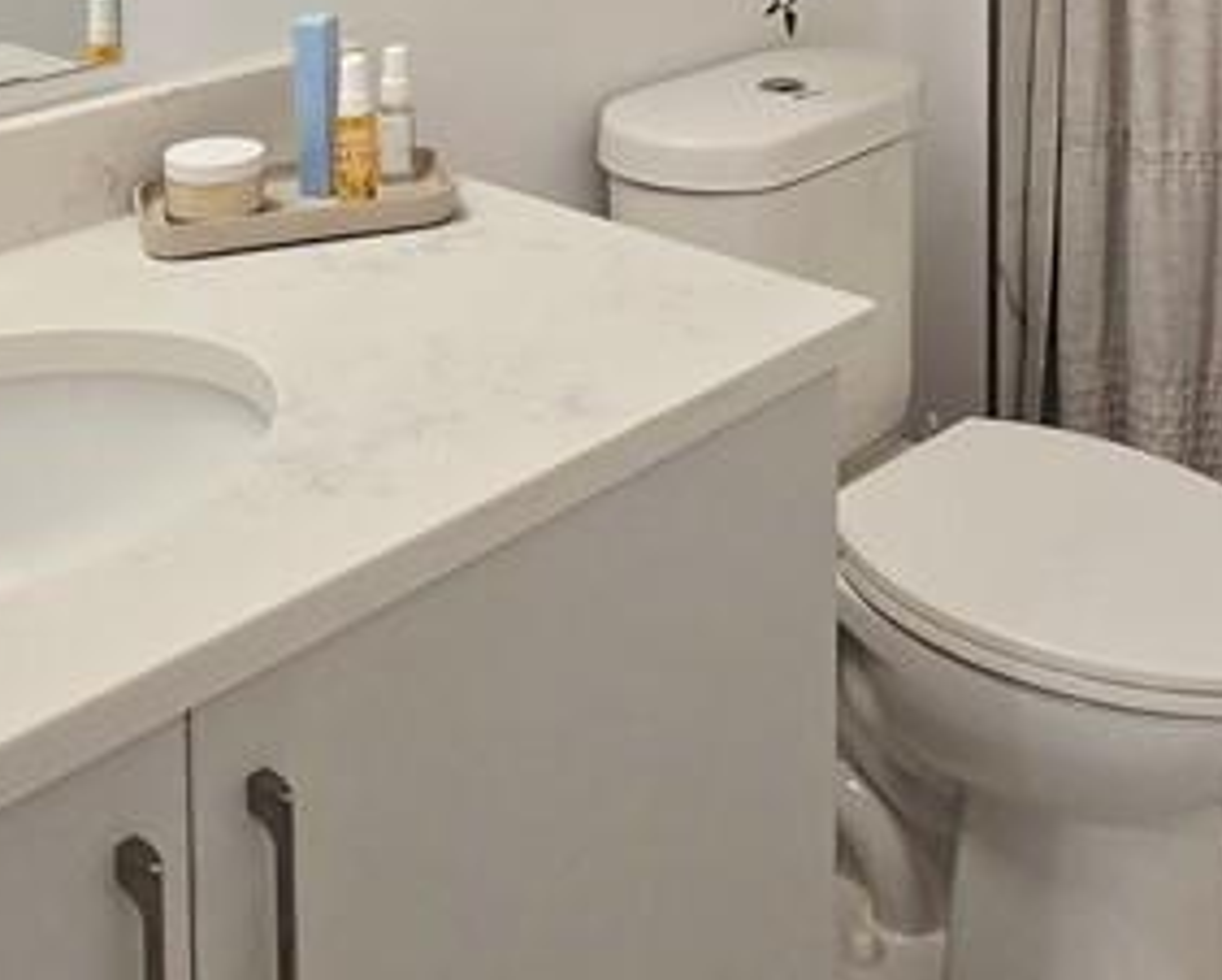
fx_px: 1665
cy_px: -299
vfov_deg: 27.3
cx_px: 832
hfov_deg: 39.7
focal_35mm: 46
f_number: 2.2
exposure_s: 1/60.2
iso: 125
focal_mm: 2.2
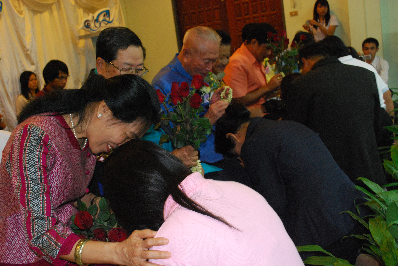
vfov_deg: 34.3
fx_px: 432
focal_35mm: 39
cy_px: 133
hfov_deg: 49.5
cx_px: 199
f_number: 5.6
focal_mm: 26
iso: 1600
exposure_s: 1/25
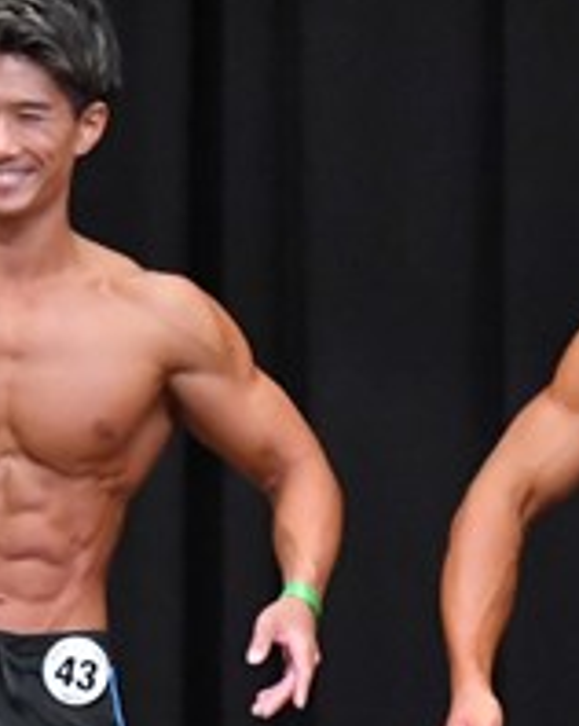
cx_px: 522
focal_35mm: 798
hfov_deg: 1.9
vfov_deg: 2.4
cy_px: 744
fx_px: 17120
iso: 8000
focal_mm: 145
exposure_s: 1/400
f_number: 5.6
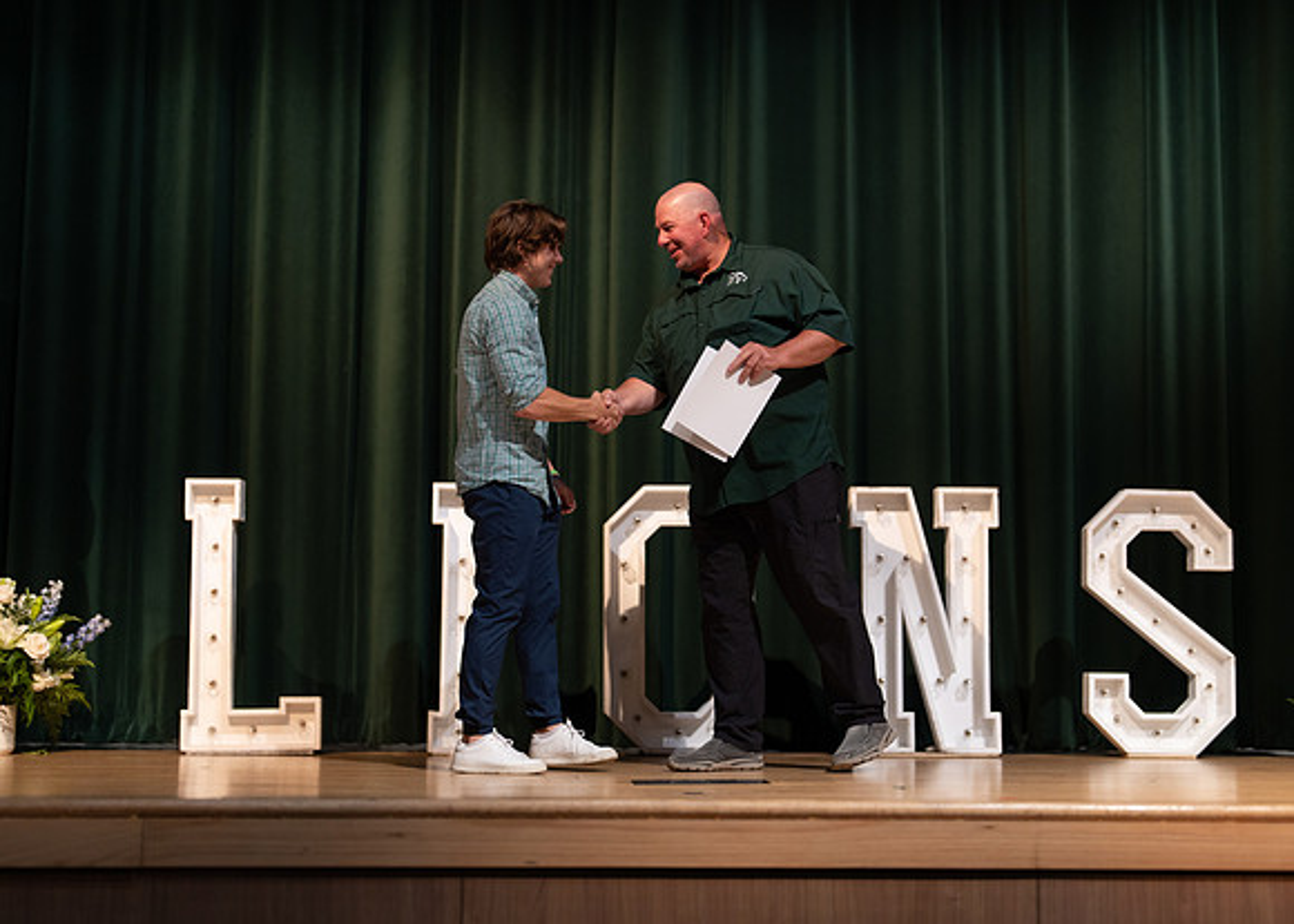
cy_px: 461
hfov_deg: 35.5
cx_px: 682
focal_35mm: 55
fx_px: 2019
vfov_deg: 25.8
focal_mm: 50
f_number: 1.2
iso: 500
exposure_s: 1/320
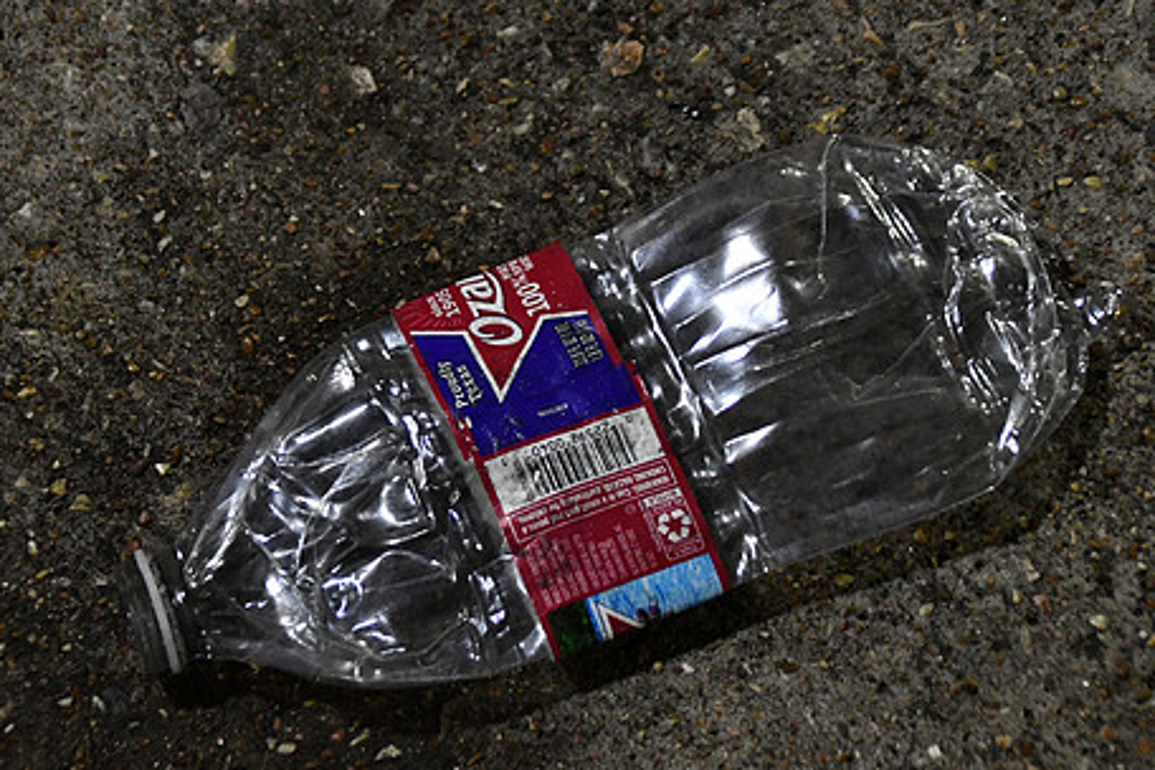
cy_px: 323
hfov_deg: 12.5
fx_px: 5261
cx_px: 491
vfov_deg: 8.4
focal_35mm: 164
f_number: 5.3
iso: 4500
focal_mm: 86
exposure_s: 1/60
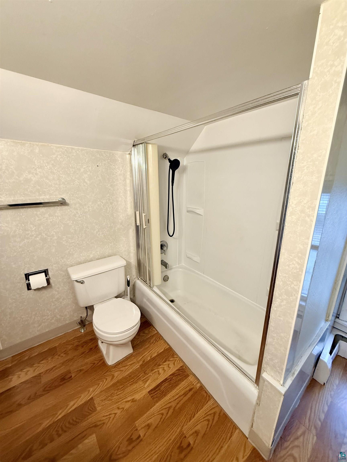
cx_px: 174
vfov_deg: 102.1
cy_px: 231
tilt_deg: -15.1
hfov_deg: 85.7
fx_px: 187
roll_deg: -0.2
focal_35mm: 14
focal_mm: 2.22
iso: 200
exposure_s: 1/60
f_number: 2.2
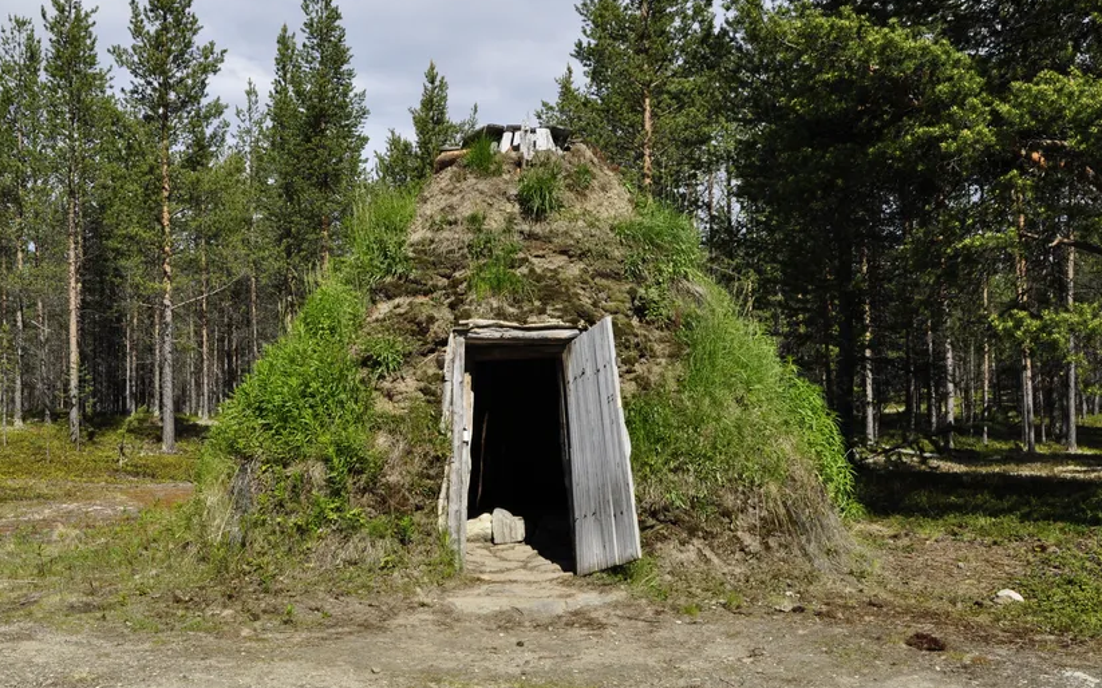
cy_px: 339
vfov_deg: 33.6
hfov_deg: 51.5
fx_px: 1141
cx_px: 513
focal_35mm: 38
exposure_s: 1/400
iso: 200
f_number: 10
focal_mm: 20
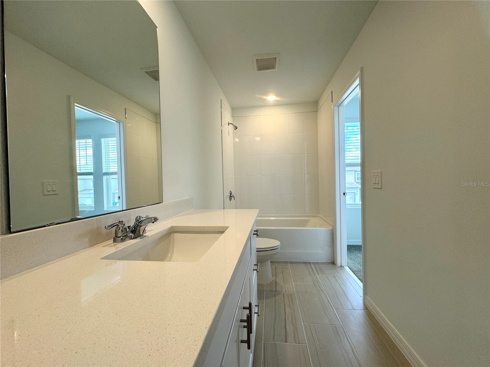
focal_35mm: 14
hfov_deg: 102.1
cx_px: 245
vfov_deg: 85.7
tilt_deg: -0.8
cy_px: 184
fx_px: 198
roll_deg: +0.8
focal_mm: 2.22
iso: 80
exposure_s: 1/120
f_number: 2.2
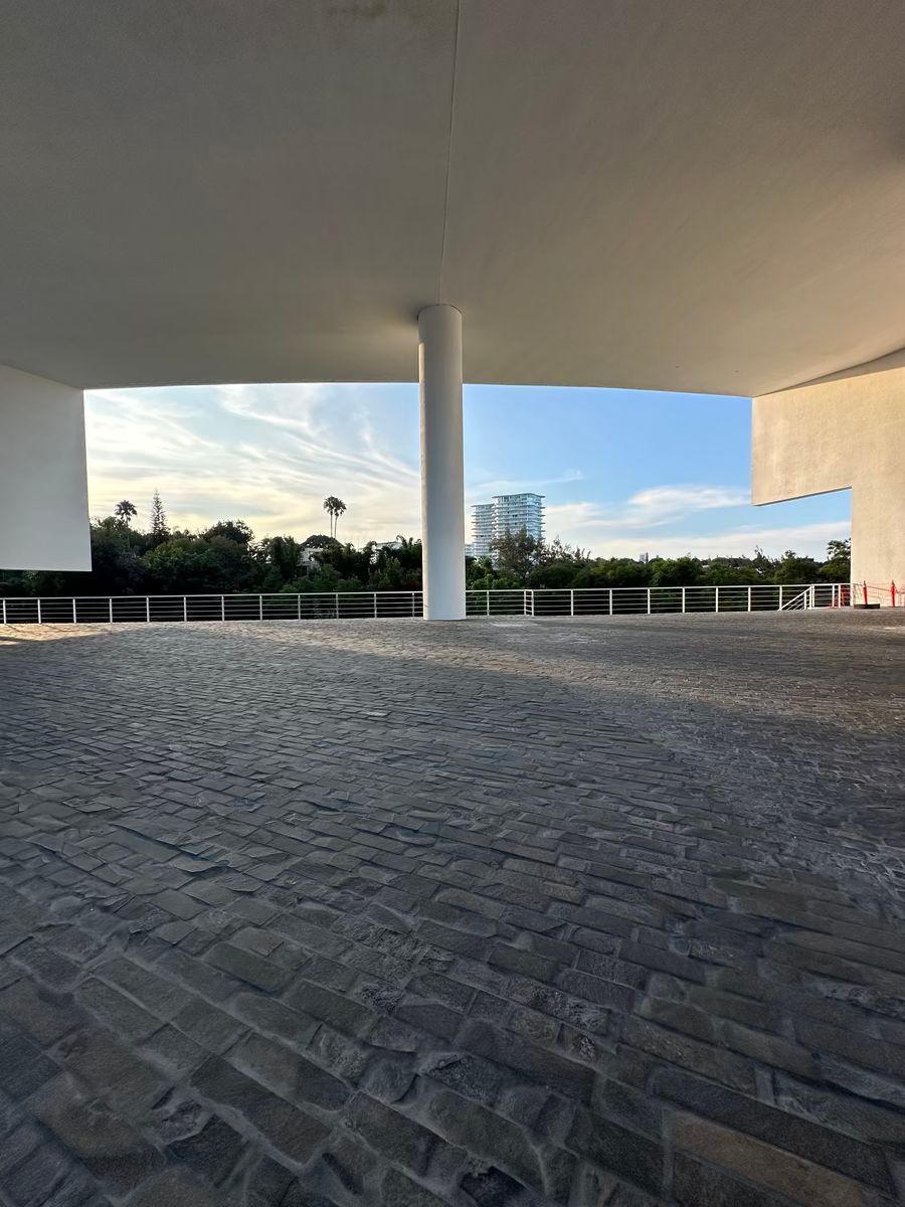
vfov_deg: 102.1
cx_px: 452
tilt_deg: -1.3
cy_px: 604
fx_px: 488
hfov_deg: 85.7
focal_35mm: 14
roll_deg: +0.9
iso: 40
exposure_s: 1/716
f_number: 2.2
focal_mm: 2.22
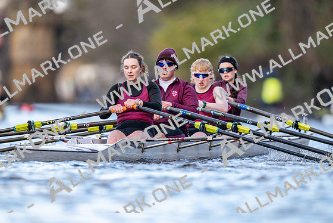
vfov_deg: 2.2
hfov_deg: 3.3
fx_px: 5747
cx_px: 169
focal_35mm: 621
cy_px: 111
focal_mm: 600
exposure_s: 1/2500
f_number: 4
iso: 2000
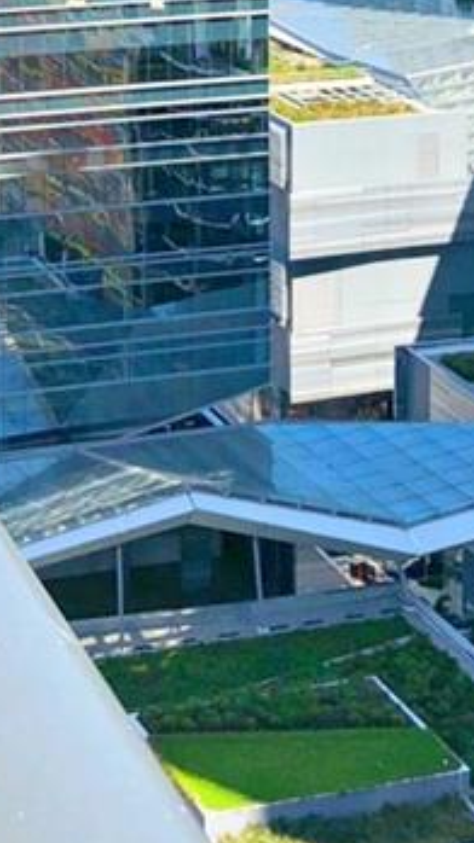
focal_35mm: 105
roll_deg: -1.4
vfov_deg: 19.1
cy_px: -193
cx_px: -65
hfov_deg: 11.3
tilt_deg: -5.6
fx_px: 2349
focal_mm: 4
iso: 20
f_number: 1.8
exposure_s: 1/1779
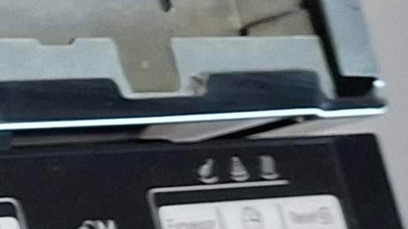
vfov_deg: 6.5
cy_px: 134
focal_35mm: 188
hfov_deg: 8.1
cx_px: -1100
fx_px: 2034
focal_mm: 5.54
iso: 200
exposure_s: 1/50
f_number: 1.8
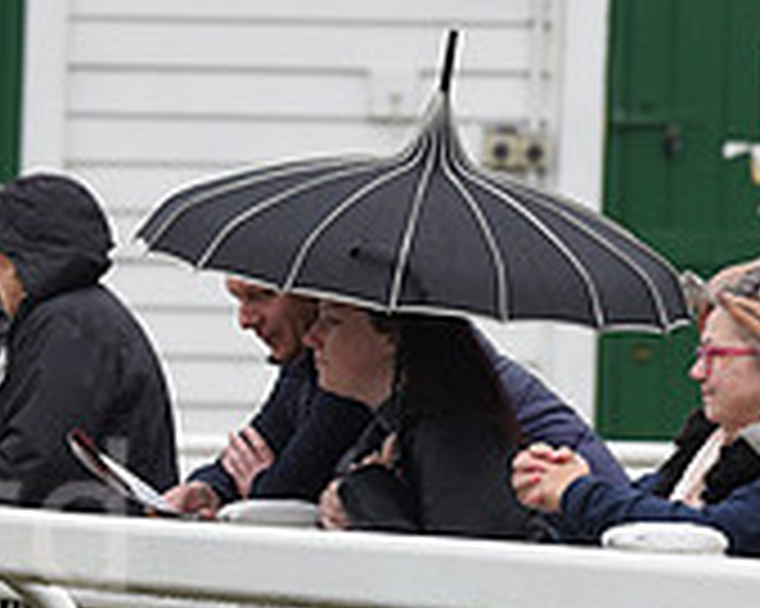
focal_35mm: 645
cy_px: 561
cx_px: -445
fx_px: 14500
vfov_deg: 2.4
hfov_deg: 3.0
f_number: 5.6
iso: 800
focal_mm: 200
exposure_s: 1/1600
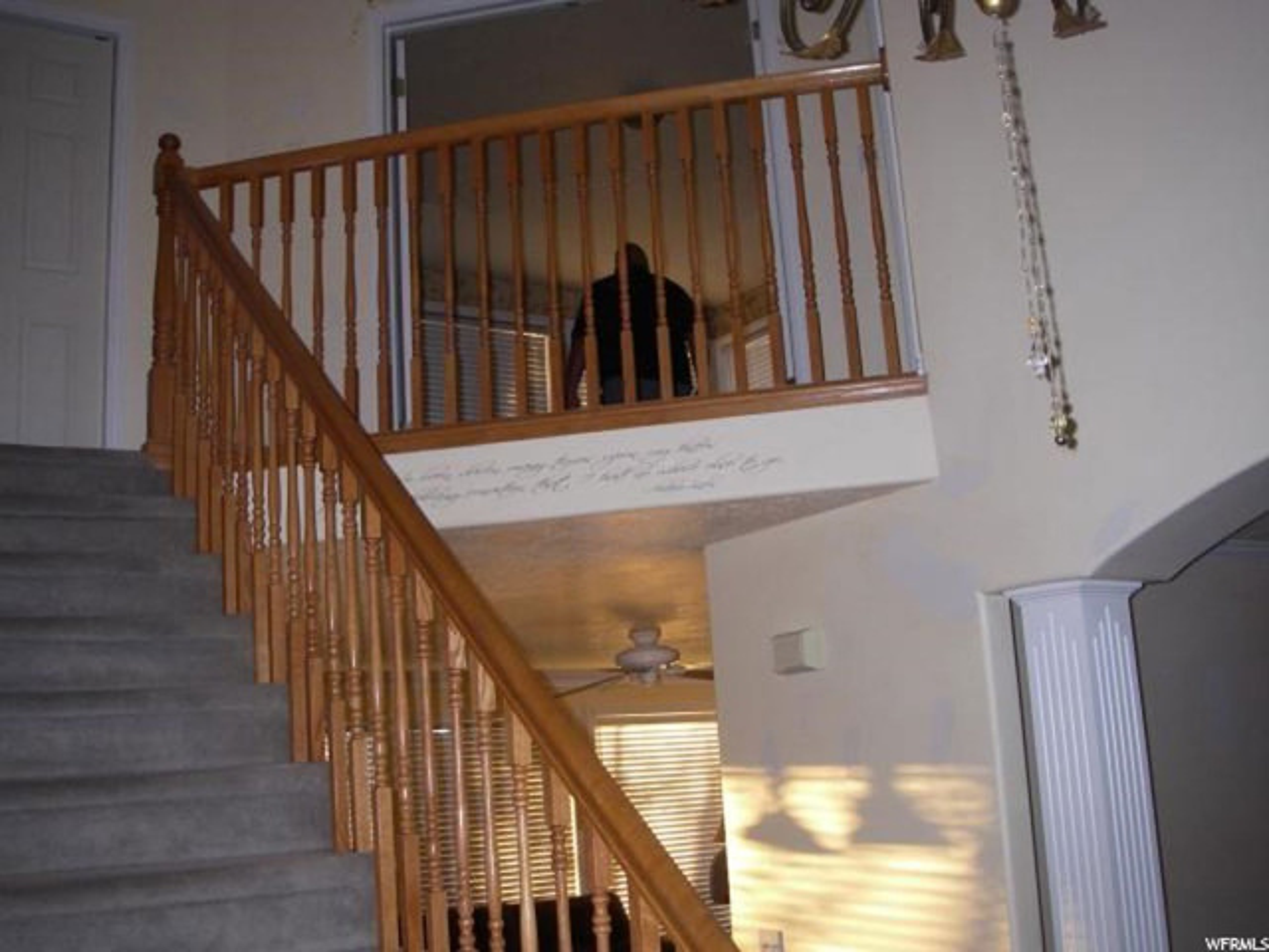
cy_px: 476
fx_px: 1393
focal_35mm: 38
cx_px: 634
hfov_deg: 49.0
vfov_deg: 37.7
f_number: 3.3
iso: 200
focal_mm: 6.3
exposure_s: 1/40
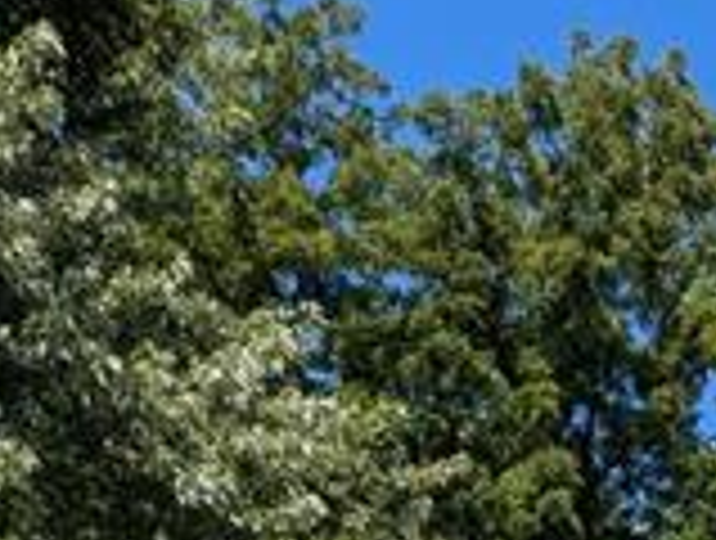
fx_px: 1596
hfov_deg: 24.3
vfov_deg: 16.2
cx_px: 689
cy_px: 972
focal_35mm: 77
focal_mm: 2.23
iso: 37
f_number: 1.95
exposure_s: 1/1815
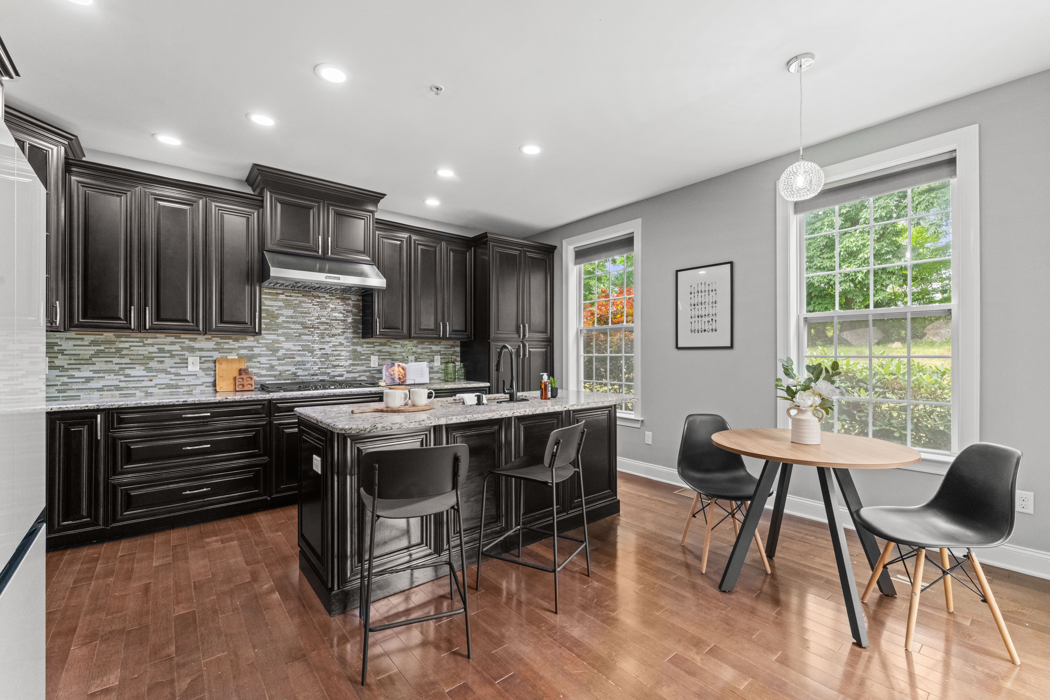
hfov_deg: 99.6
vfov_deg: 76.6
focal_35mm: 15
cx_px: 525
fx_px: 443
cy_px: 350
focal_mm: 15.2
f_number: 11
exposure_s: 1/8
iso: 3200
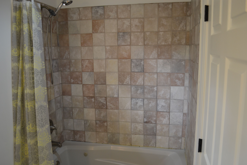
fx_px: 206
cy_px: 82
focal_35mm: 30
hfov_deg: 61.9
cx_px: 124
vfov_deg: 43.6
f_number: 3.8
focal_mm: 20
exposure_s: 1/60
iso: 500
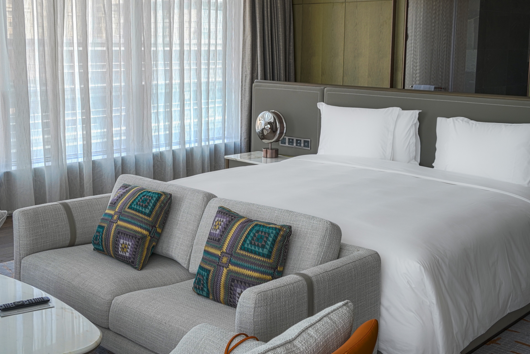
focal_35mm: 45
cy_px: 143
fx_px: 663
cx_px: 232
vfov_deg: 29.8
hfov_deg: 43.5
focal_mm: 35
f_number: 10
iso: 250
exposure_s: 1/100
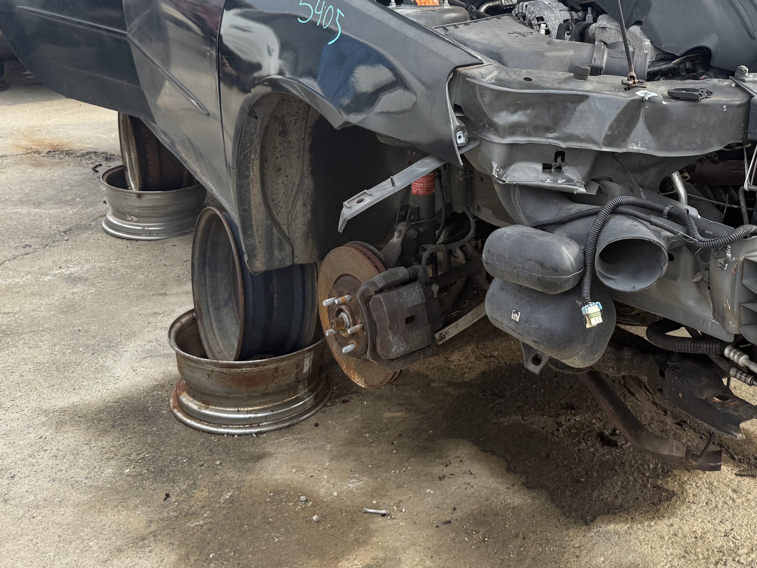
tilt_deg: -11.0
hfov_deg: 43.8
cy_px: 101
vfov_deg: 33.2
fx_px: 918
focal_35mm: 42
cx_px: 536
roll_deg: -3.4
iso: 100
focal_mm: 6.76
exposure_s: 1/1337
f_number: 1.78
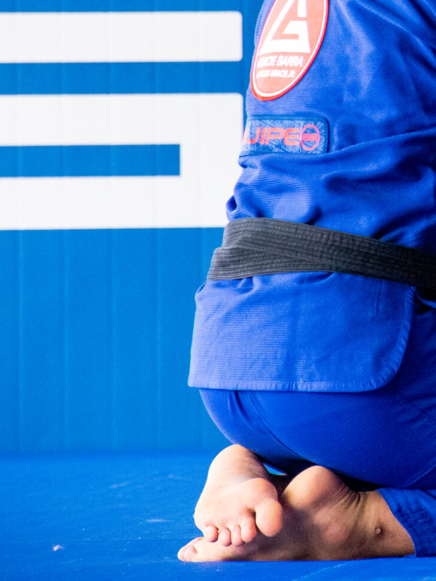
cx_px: 672
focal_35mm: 528
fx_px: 8869
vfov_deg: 3.8
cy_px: 96
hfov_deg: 2.8
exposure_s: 1/250
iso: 3200
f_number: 5.6
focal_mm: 140
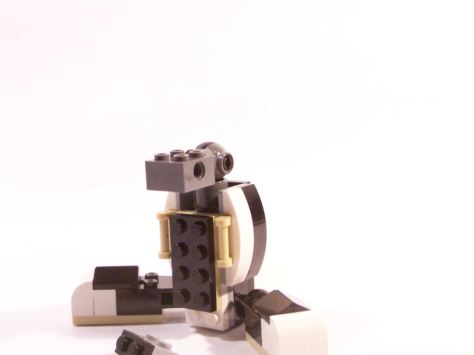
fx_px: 972
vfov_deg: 20.7
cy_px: 192
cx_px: 205
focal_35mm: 71
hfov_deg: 27.4
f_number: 3.6
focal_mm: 9.8
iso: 400
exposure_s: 1/30
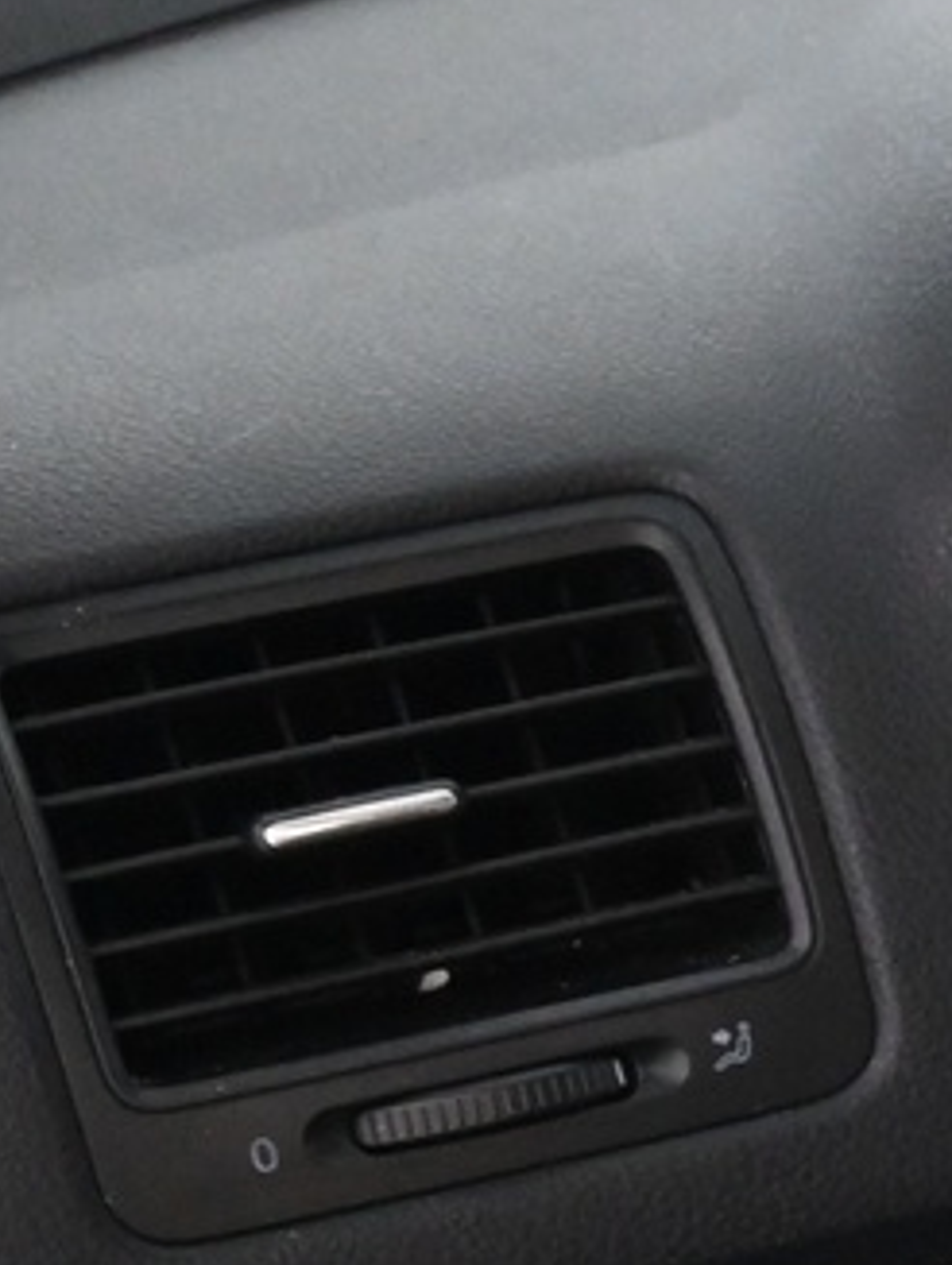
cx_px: 2670
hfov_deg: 8.1
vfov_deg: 12.2
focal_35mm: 161
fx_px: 5876
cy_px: 1238
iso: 3200
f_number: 4
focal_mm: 22.5
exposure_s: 1/40
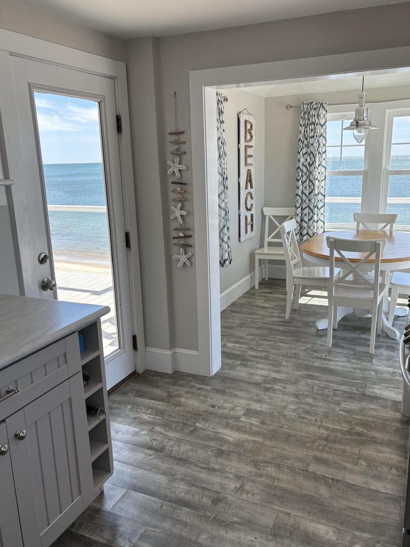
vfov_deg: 61.7
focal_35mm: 29
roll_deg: +0.5
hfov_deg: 48.2
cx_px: 213
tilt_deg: -14.6
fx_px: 458
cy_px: 269
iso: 50
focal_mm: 5.96
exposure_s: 1/341
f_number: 1.6
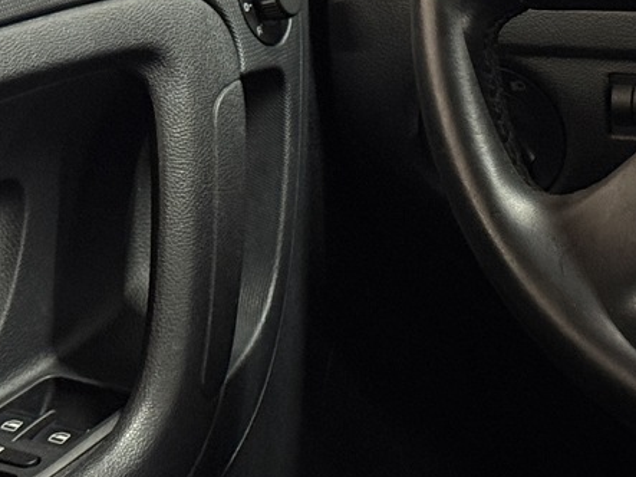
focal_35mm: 156
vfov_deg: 9.5
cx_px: 643
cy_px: 43
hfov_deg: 12.5
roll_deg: +4.9
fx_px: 2865
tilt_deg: -14.6
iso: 400
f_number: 1.78
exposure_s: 1/40
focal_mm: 6.76
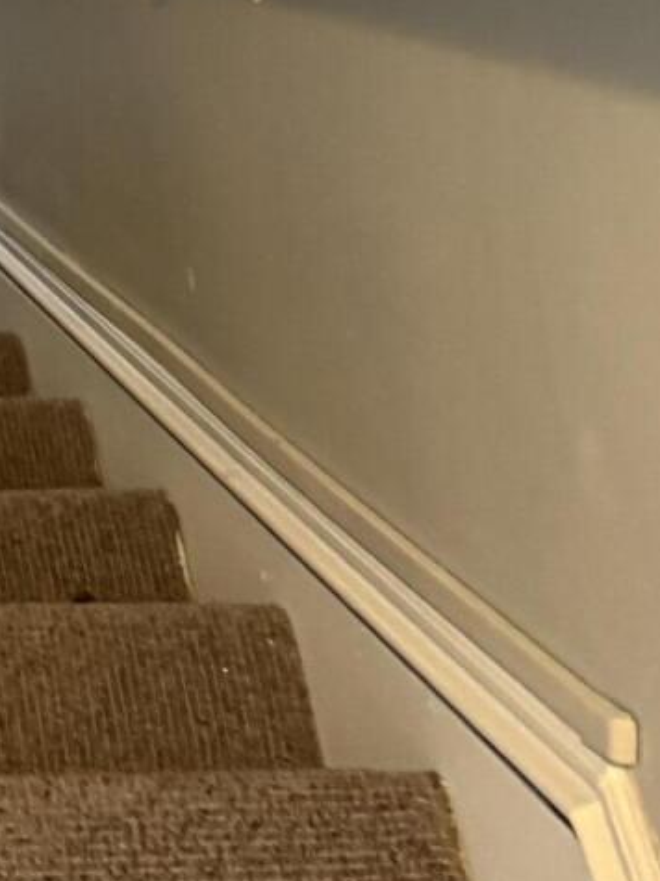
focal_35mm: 101
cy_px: -119
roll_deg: -1.5
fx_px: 2569
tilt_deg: -44.5
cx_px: -458
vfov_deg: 18.6
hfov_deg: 13.4
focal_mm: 6.76
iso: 800
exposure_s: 1/30
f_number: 1.78
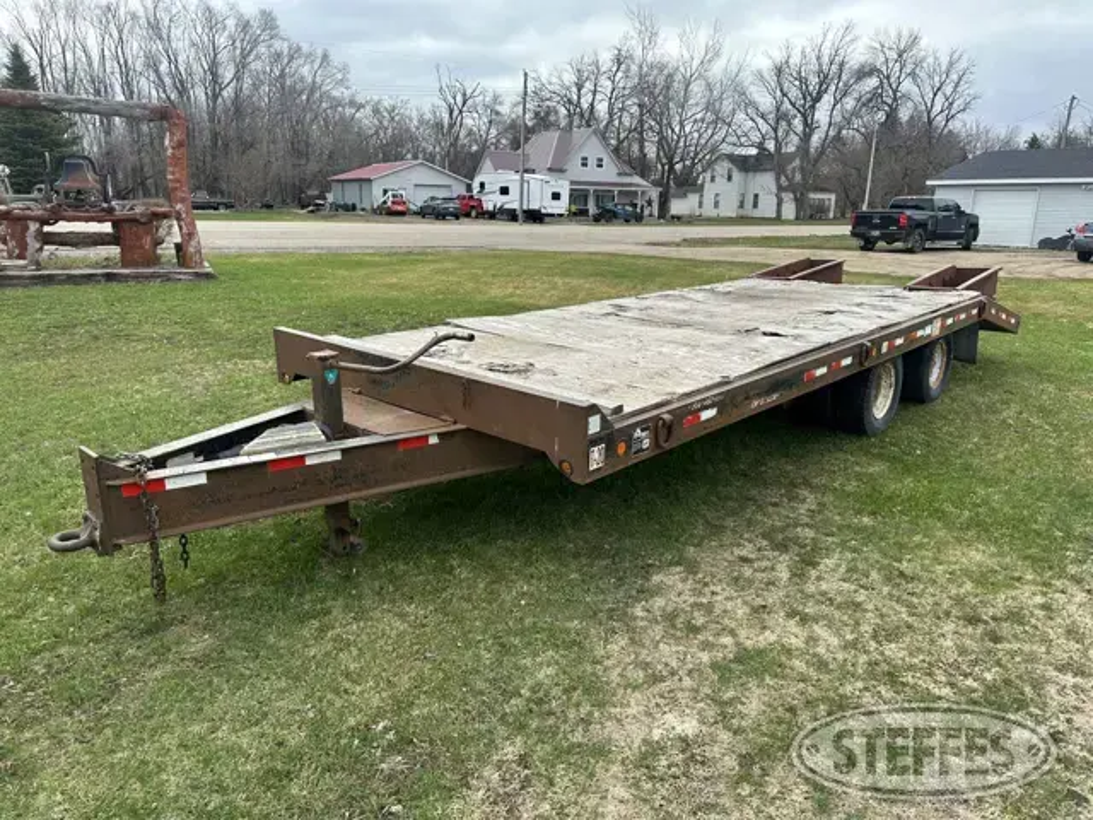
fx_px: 758
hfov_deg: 71.6
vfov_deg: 56.8
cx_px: 546
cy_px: 410
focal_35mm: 24
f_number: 1.78
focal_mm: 6.86
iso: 80
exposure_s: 1/1241
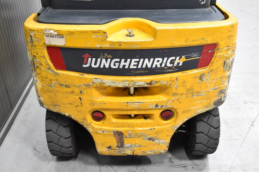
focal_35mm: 38
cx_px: 130
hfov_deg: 51.3
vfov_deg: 35.5
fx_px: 270
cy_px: 86
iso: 1600
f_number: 5
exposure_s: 1/25
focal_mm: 25
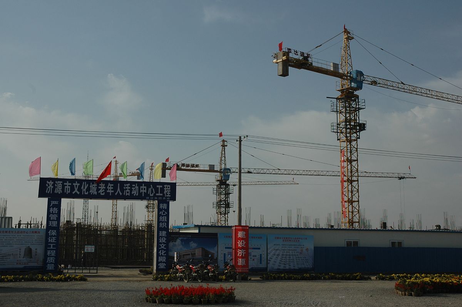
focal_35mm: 51
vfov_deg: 26.4
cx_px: 231
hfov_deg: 38.9
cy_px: 154
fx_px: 654
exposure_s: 1/640
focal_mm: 34
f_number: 10
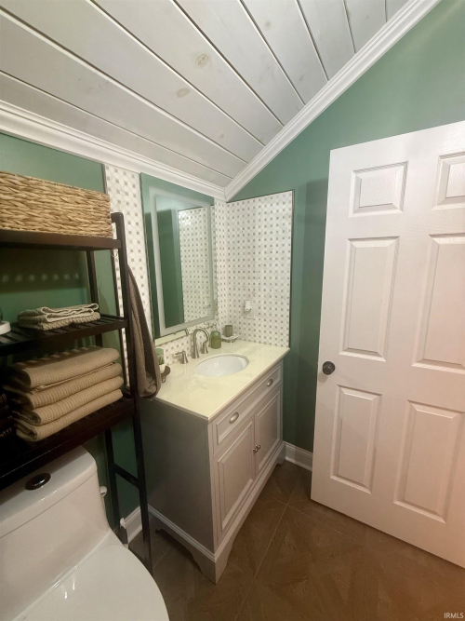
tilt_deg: -9.5
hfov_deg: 85.7
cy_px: 310
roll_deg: +1.0
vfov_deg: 102.1
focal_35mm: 14
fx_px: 251
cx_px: 232
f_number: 2.2
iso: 250
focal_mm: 2.22
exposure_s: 1/60
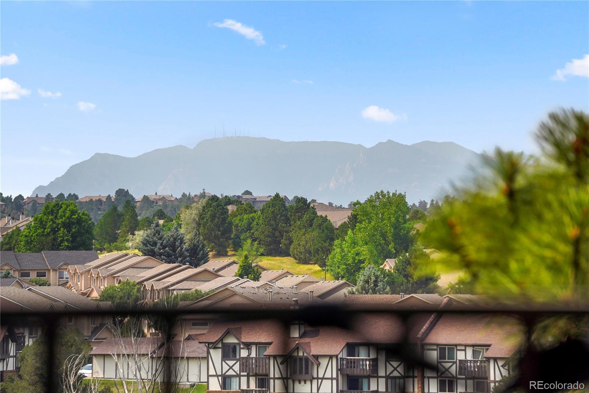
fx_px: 3680
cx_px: 294
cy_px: 196
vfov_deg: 6.1
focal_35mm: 225
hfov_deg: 9.2
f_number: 5.6
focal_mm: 150
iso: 200
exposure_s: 1/1000
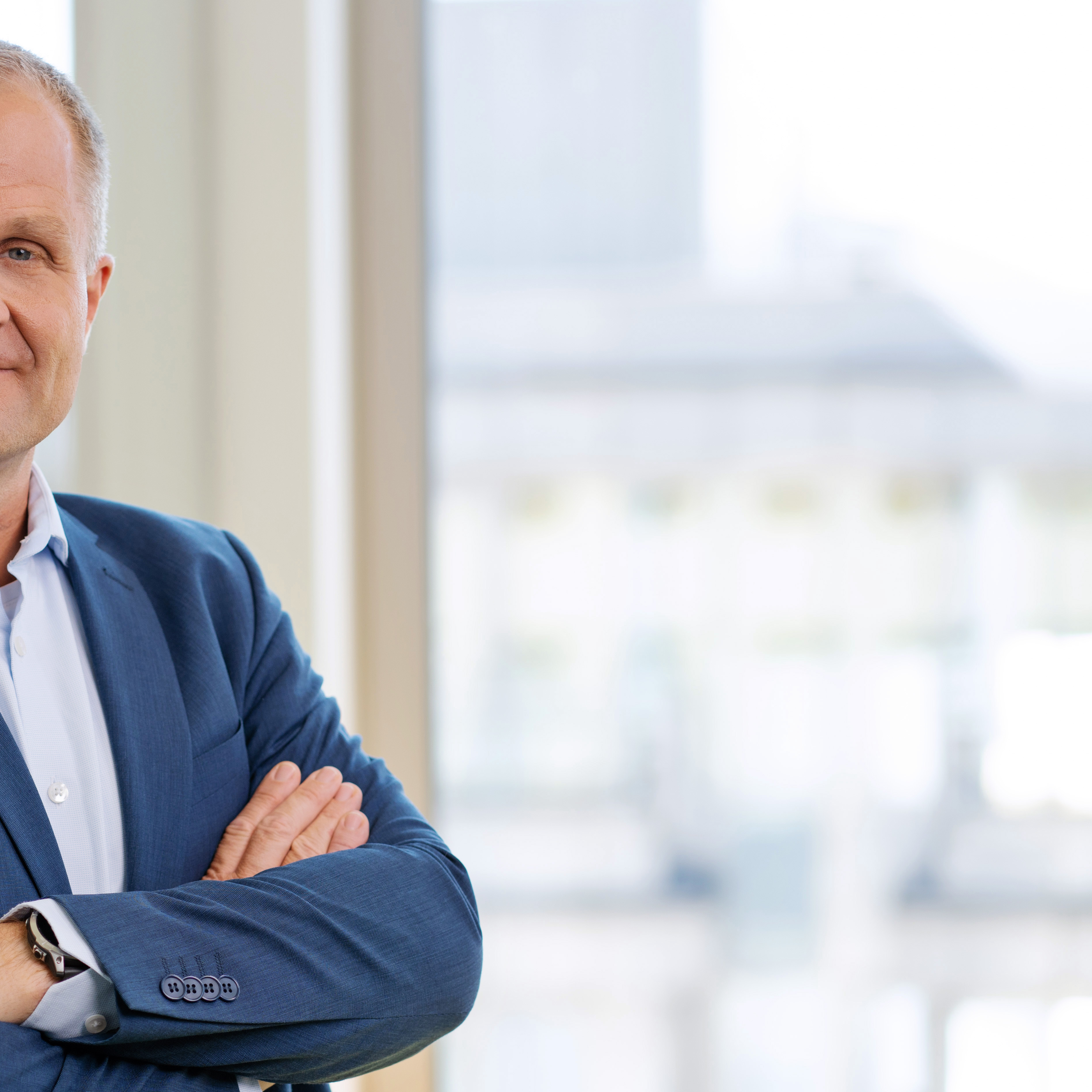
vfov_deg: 13.0
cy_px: 598
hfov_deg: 12.9
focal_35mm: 134
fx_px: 4783
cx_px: 152
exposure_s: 1/250
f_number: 2.8
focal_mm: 85
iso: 250
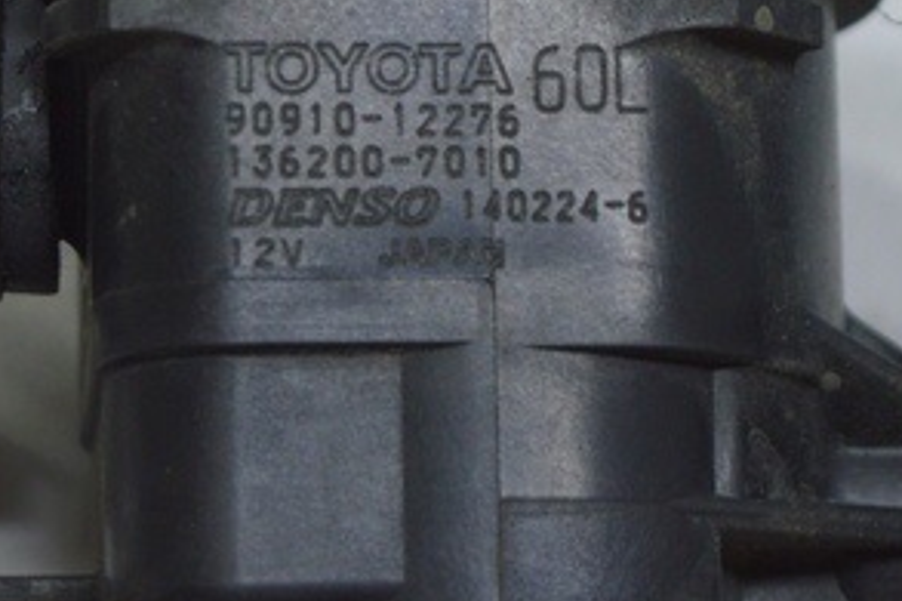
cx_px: 388
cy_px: 149
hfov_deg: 7.1
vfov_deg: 4.8
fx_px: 7230
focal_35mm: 289
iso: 400
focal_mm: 55
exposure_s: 1/50
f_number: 5.6
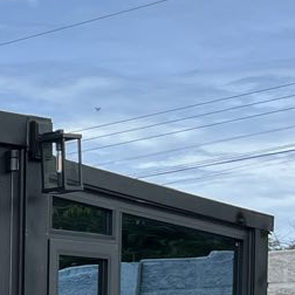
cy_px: 404
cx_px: -471
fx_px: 1408
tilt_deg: -3.5
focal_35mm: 146
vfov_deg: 11.6
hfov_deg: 10.1
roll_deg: +0.0
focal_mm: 5.1
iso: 50
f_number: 1.6
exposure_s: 1/2358
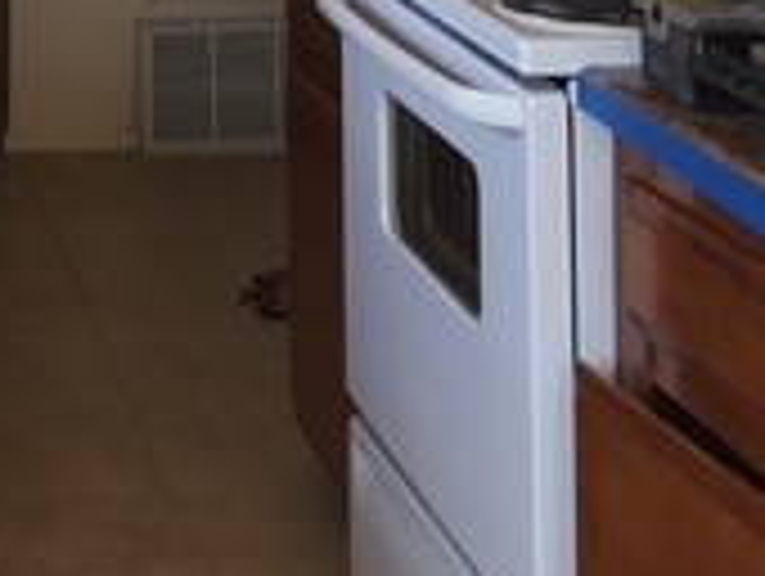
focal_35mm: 109
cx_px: -99
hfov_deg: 17.4
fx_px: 2412
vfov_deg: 12.4
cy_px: -486
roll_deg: -1.1
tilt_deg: +0.9
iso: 40
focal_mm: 4.15
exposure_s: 1/120
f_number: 2.2
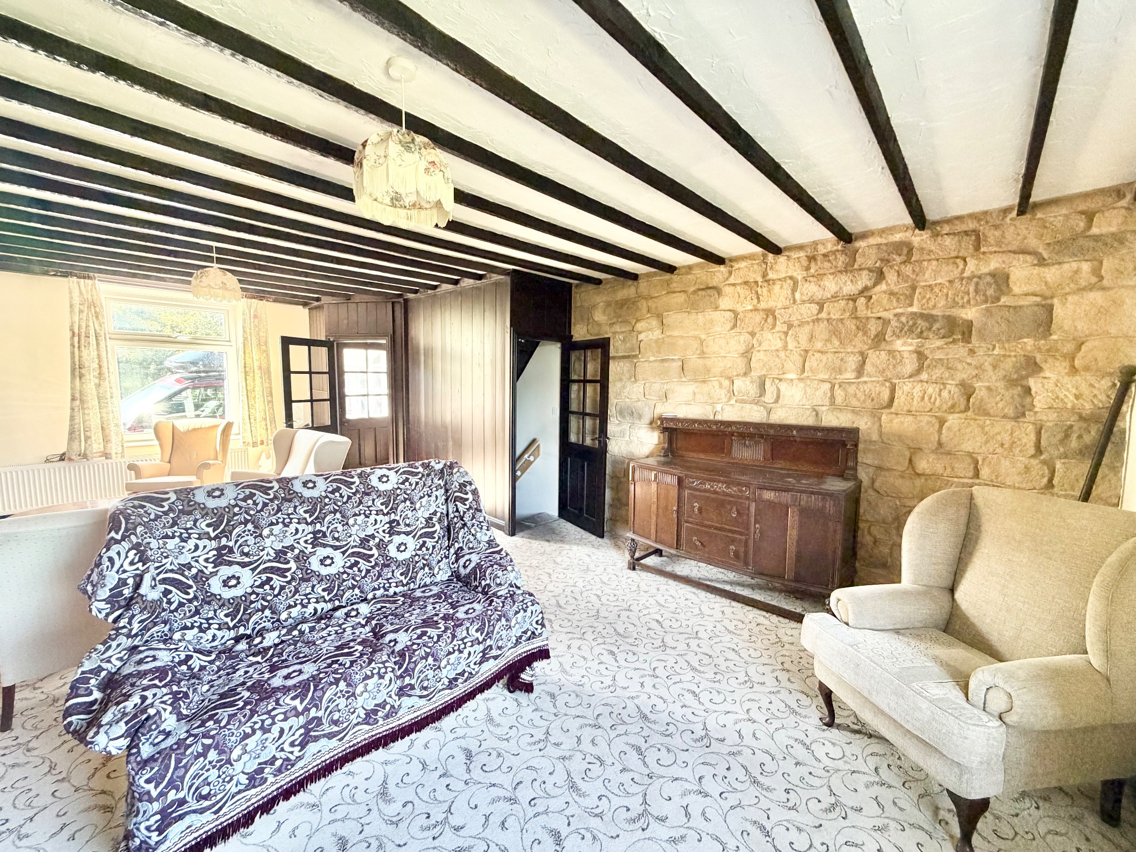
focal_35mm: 14
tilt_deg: -7.6
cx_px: 568
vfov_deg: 85.7
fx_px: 459
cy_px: 426
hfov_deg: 102.1
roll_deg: -0.5
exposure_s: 1/66
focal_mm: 2.22
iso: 320
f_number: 2.2
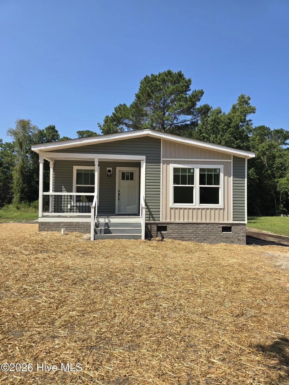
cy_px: 192
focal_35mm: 23
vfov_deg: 73.9
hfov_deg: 58.9
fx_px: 256
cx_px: 144
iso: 12
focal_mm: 6.3
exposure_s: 1/742
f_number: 1.7
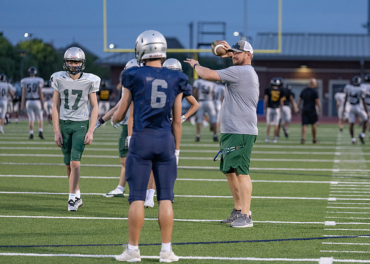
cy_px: 127
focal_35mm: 180
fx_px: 1888
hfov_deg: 11.2
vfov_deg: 8.0
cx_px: 238
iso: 2500
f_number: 2.8
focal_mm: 143
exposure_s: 1/1000
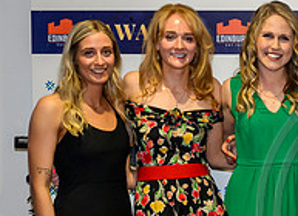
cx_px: 394
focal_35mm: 127
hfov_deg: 15.0
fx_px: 1081
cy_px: 203
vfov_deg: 11.3
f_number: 4.5
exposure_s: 1/160
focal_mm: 35
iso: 4000
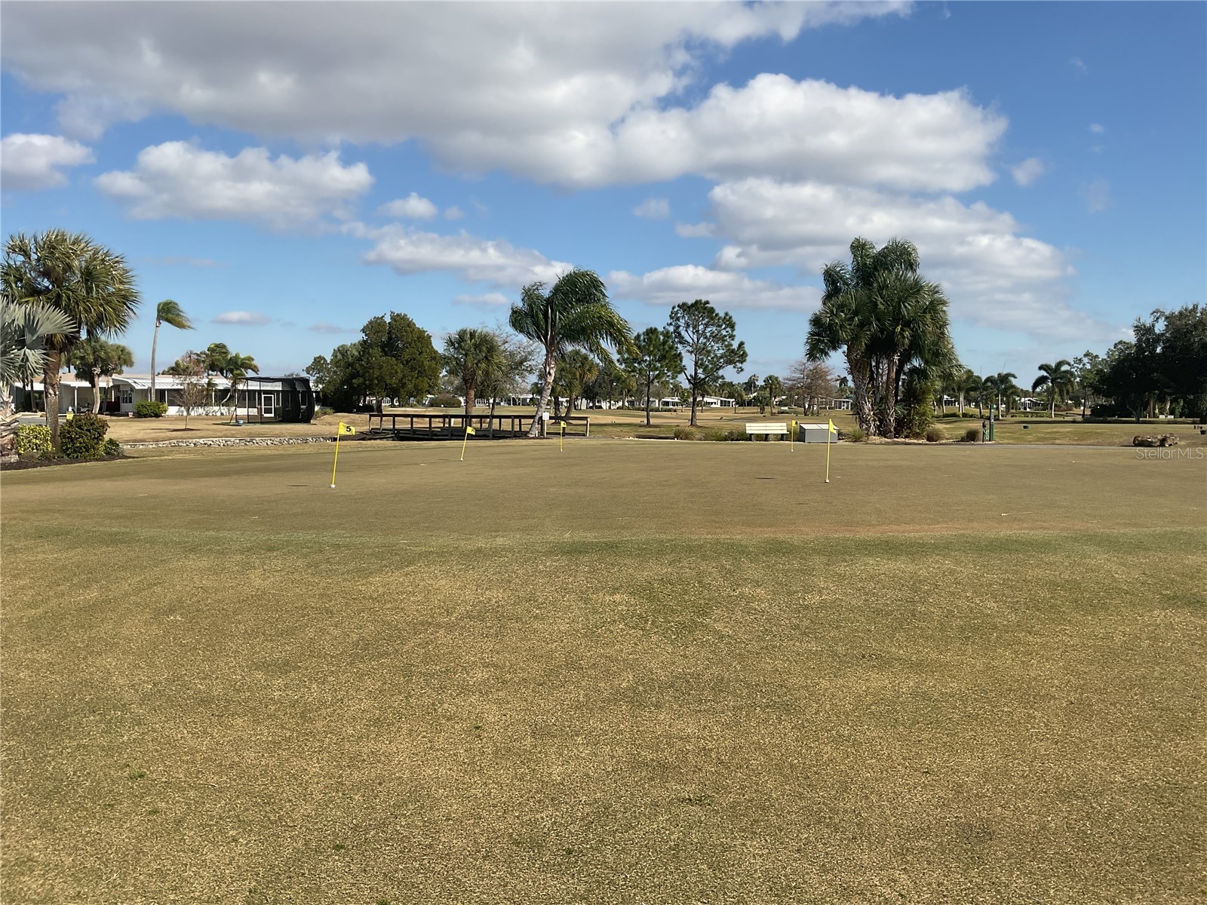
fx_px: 1011
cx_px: 604
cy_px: 452
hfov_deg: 61.7
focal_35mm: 29
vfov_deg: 48.2
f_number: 1.8
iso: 16
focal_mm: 3
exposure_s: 1/2667
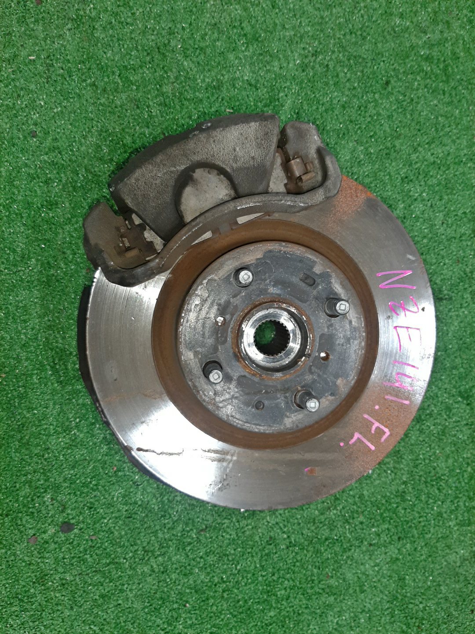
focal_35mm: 26
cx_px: 238
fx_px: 476
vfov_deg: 67.3
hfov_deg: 53.1
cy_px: 317
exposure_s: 1/50
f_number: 1.7
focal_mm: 3.93
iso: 140
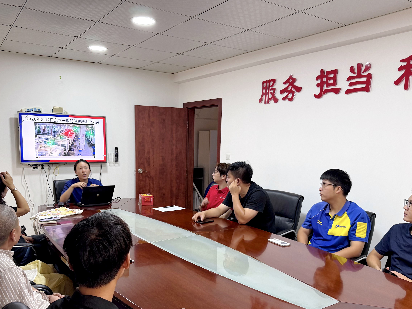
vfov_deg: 46.5
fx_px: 357
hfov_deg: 59.9
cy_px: 188
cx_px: 192
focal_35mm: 30
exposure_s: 1/60
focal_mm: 6.76
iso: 200
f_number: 1.78
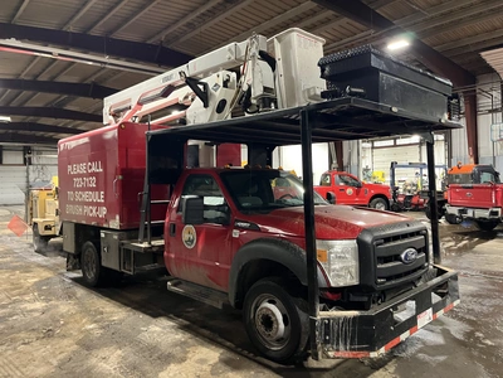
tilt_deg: +4.6
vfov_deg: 53.1
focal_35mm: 26
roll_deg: -0.4
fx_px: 378
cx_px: 252
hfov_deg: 67.3
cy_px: 189
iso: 500
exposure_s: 1/40
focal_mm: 5.1
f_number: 1.6
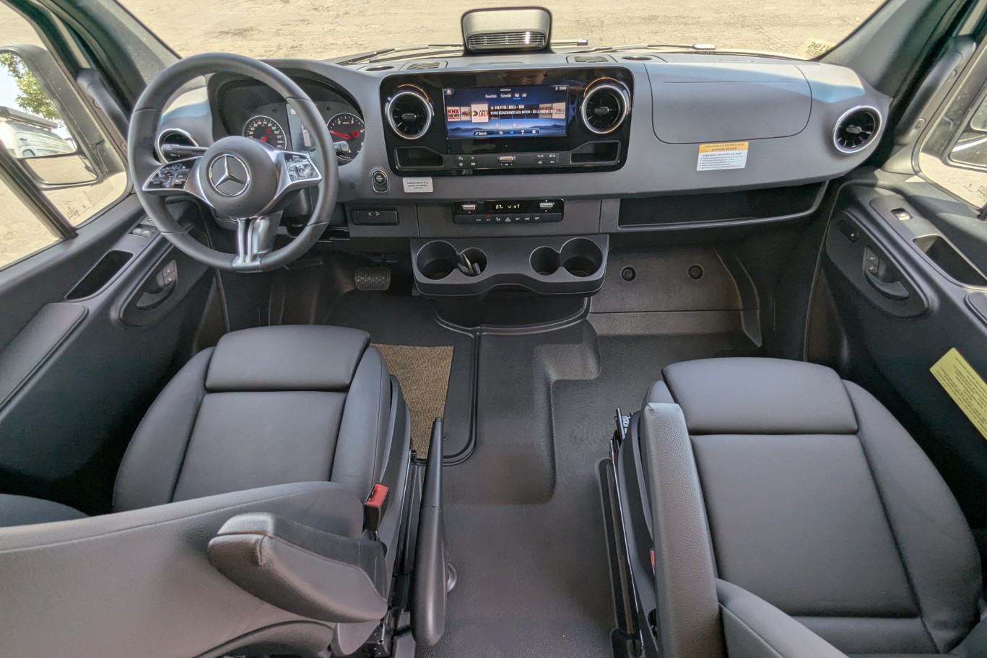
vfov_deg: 70.5
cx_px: 492
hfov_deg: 93.3
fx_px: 466
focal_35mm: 17
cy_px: 338
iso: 32
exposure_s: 1/164
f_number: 2.2
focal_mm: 2.35
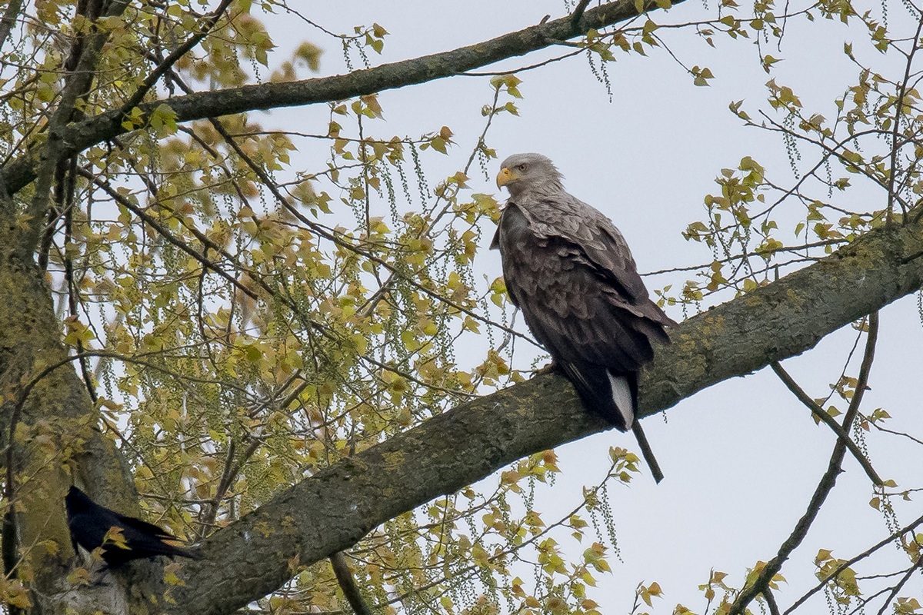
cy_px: 308
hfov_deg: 2.3
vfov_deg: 1.5
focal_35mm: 900
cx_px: 462
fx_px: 23073
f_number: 6.3
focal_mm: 600
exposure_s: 1/1000
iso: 800
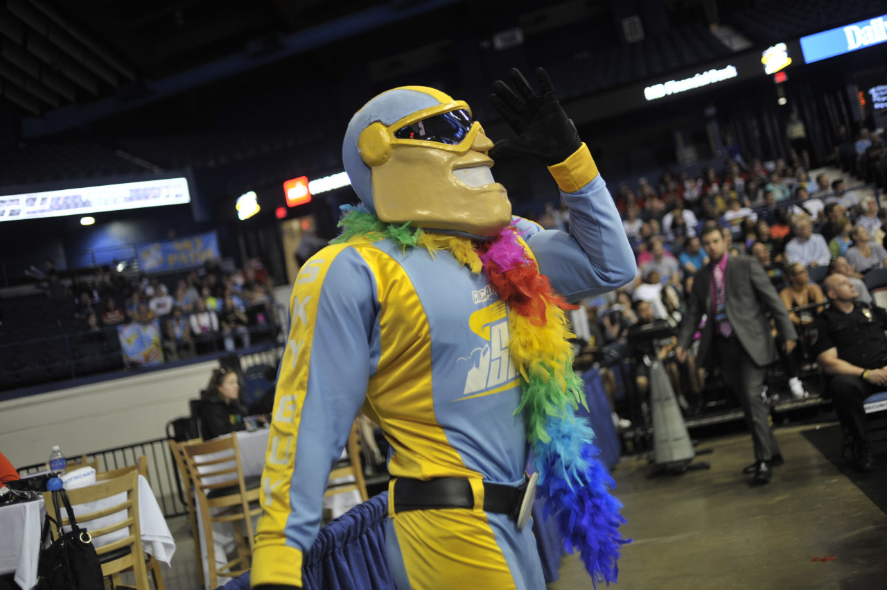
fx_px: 862
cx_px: 444
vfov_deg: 37.8
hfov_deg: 54.5
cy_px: 295
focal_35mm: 35
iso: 800
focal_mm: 35
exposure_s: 1/320
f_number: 2
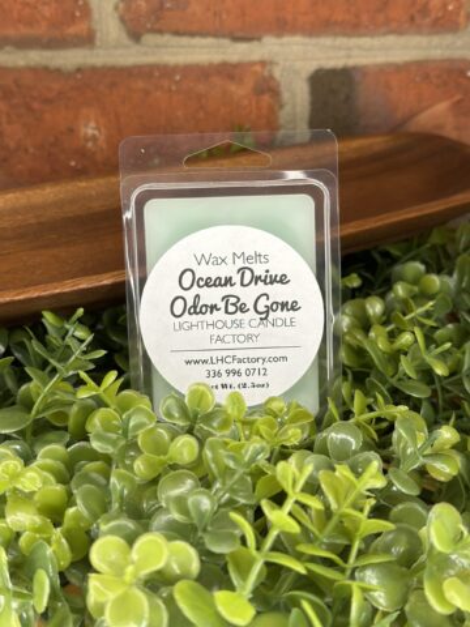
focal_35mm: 48
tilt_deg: -26.1
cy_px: 314
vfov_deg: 39.7
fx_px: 869
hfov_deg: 30.3
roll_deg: +0.8
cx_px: 235
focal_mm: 6.86
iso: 125
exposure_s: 1/60
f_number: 1.78
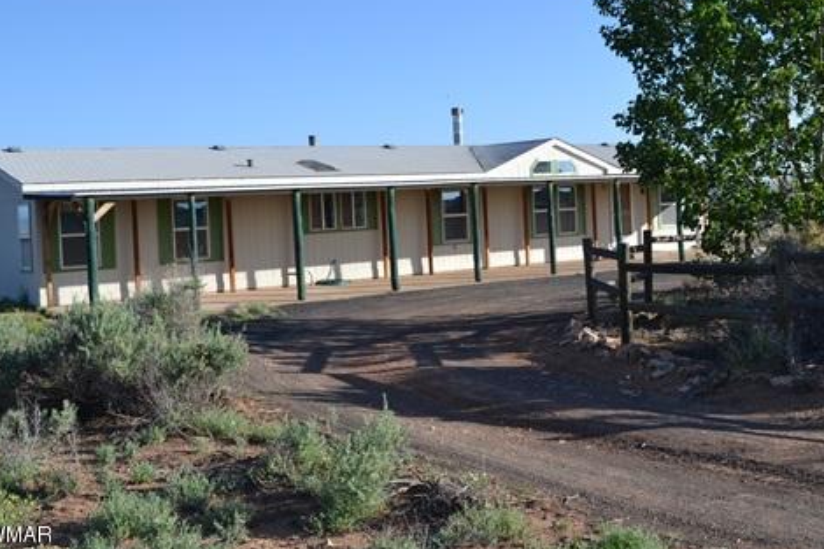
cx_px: 426
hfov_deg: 42.8
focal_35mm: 46
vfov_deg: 29.1
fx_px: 1052
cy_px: 216
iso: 100
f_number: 7.1
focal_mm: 24
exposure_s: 1/200
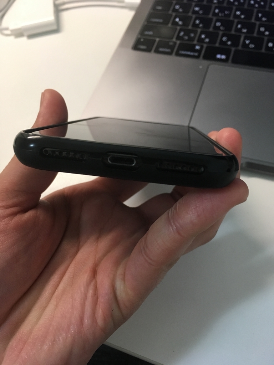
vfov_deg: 61.7
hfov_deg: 48.2
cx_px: 137
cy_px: 182
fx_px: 306
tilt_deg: -61.0
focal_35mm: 29
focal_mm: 4.15
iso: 125
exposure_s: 1/30
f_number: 2.2
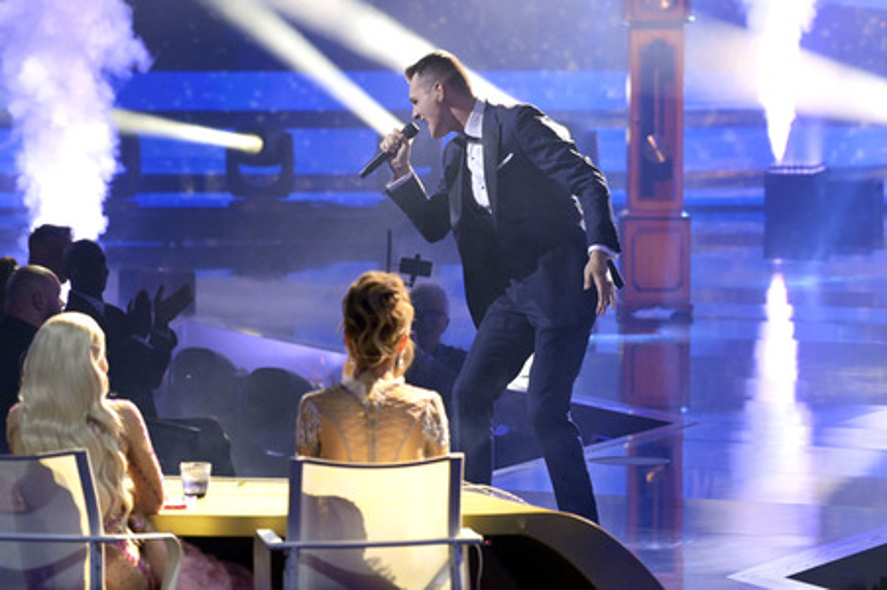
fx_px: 6155
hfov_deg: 8.2
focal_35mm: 250
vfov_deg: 5.5
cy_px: 295
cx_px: 444
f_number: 5.6
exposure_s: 1/400
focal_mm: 250
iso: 6400
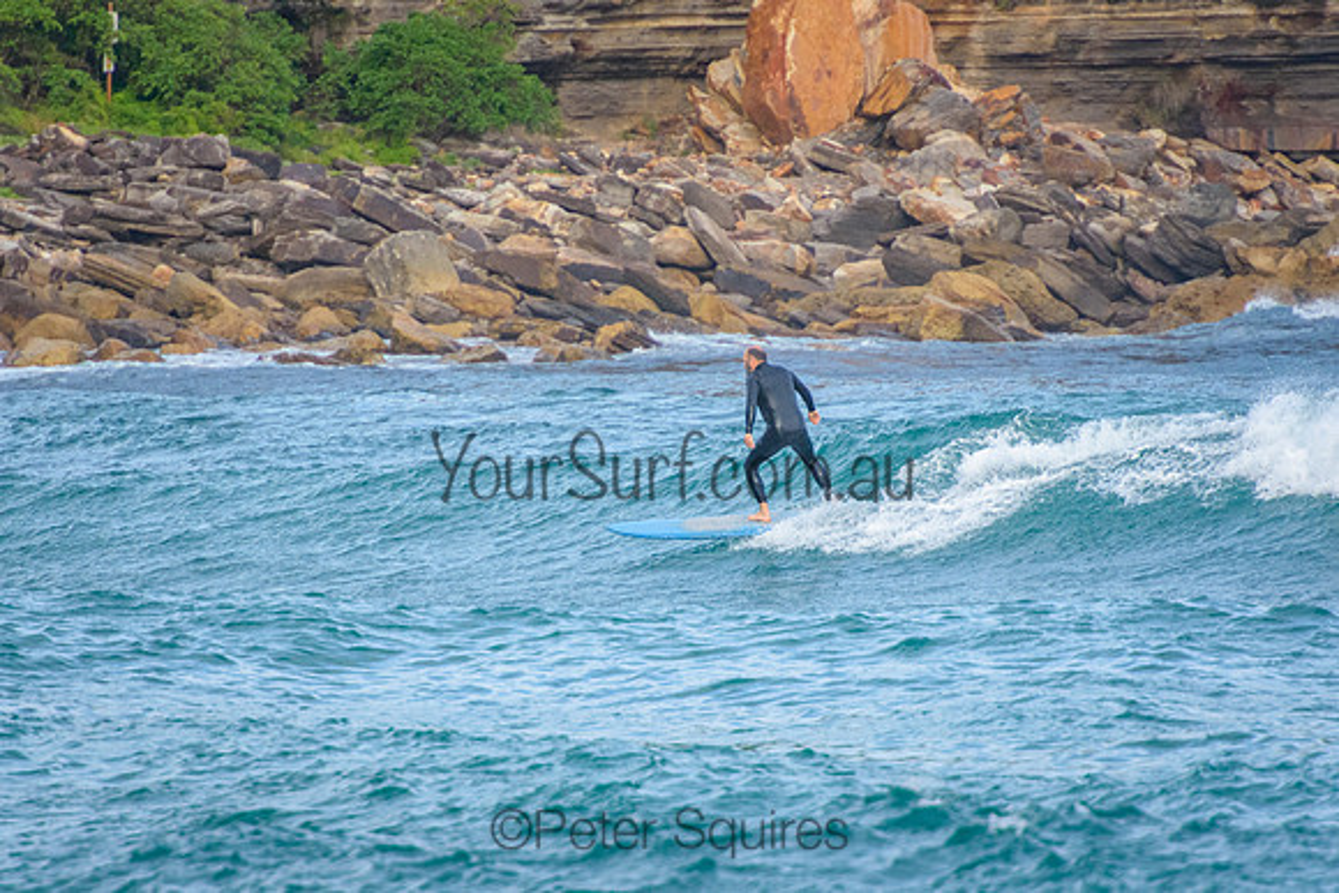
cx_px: 670
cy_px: 446
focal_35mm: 600
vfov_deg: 2.3
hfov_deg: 3.4
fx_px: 22321
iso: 1000
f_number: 5.6
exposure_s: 1/1600
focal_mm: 400
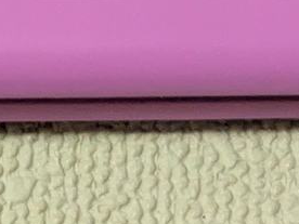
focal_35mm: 223
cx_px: -161
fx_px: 1926
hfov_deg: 8.7
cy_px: -229
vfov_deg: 6.5
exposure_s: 1/120
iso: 839
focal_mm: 6.81
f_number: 1.85
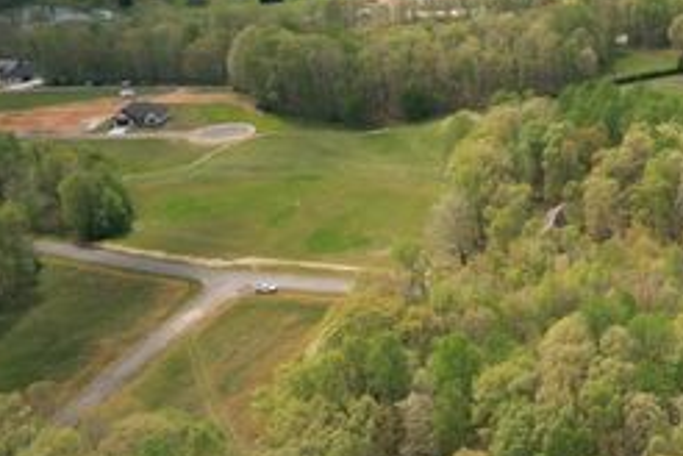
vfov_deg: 23.7
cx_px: 683
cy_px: 157
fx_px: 1081
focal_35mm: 57
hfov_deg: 32.3
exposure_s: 1/640
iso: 1600
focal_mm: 10.26
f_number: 6.3
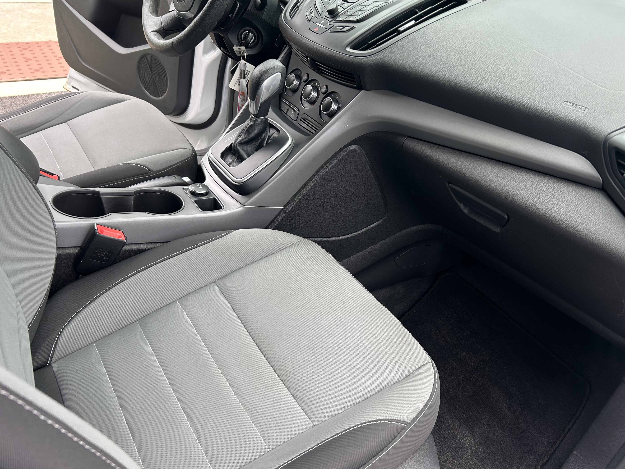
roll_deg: -10.6
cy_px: 225
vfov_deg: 48.2
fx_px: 524
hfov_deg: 61.6
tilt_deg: -35.7
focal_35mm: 29
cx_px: 324
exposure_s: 1/280
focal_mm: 5.7
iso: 40
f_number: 1.5
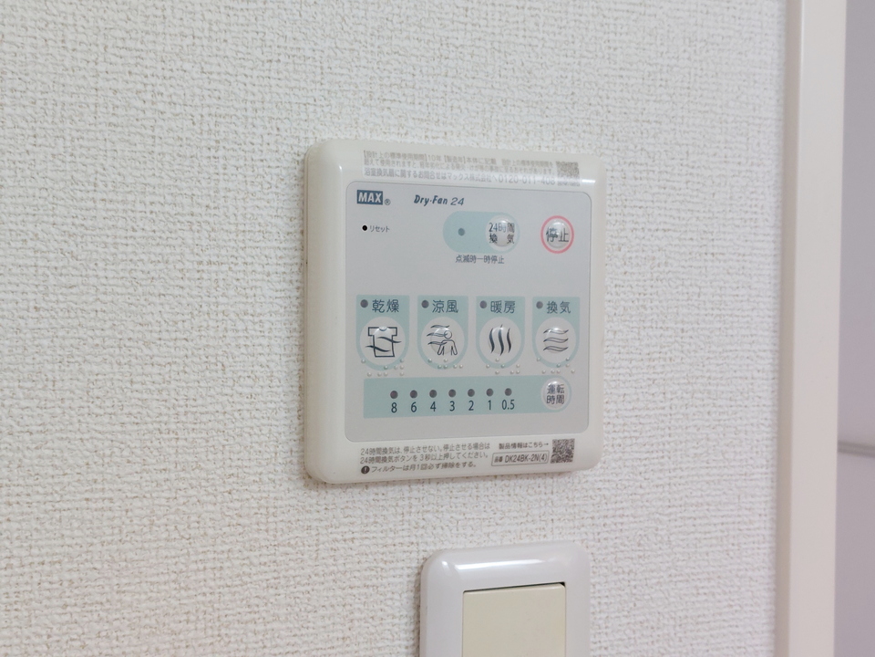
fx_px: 607
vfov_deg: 56.8
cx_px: 438
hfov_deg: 71.6
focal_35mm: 24
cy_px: 328
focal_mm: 5.23
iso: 200
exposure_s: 1/60
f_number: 1.8
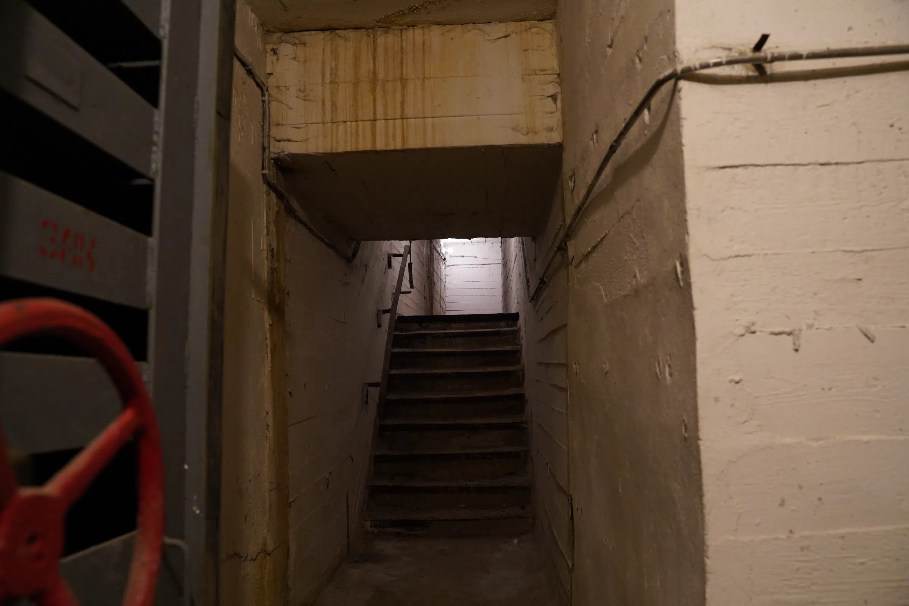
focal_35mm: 28
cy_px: 303
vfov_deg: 46.4
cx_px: 454
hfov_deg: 65.5
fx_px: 707
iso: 5000
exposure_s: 1/60
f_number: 5
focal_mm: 28
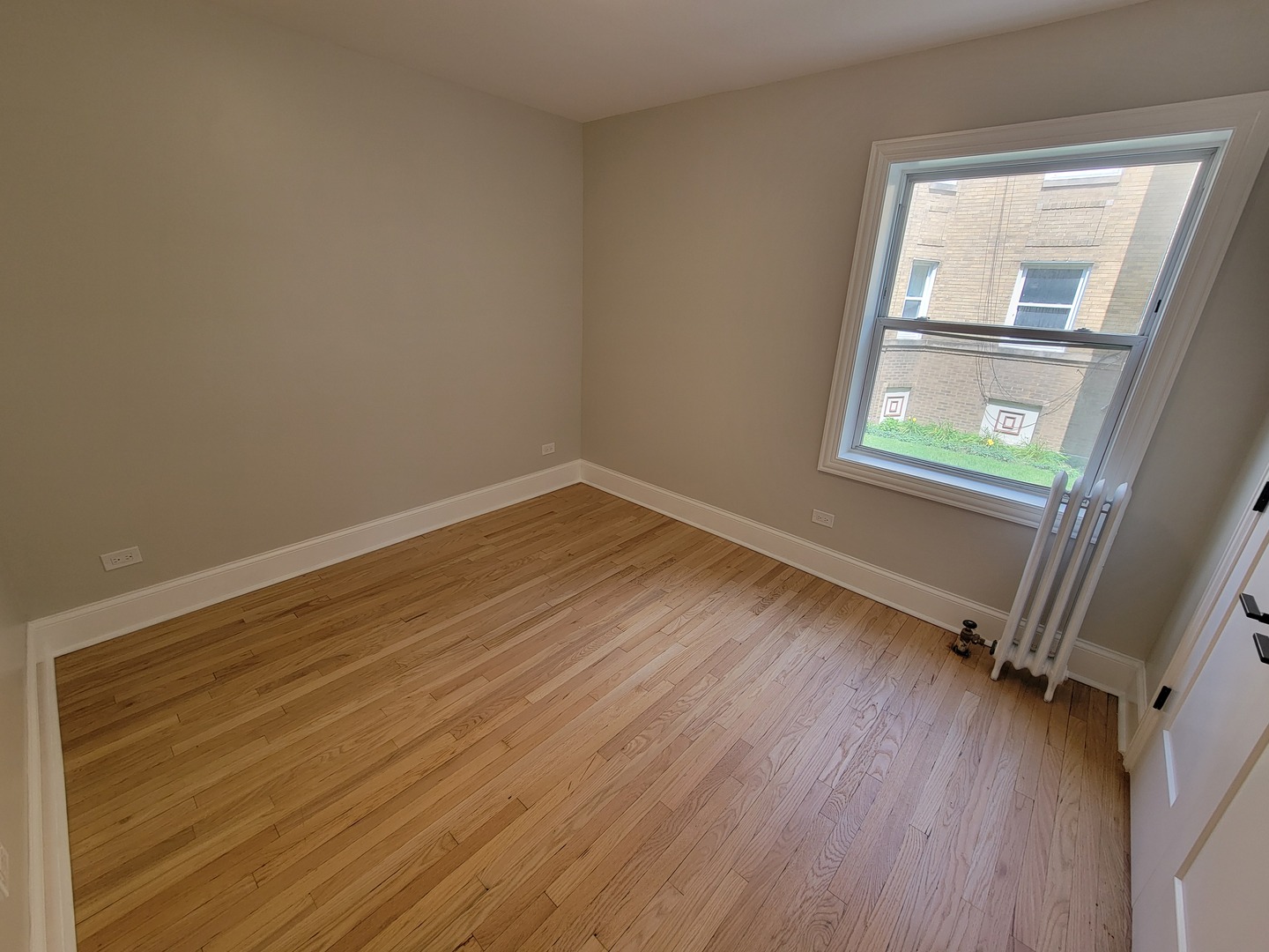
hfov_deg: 106.2
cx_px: 634
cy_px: 476
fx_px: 477
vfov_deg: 89.9
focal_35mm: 13
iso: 64
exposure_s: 1/60
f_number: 2.2
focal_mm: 2.2
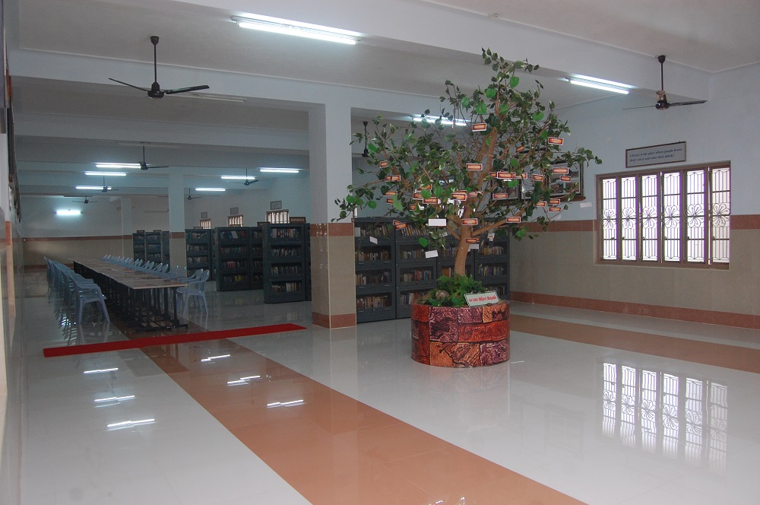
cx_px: 380
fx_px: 569
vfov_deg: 47.8
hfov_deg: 67.4
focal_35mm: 27
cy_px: 252
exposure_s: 1/50
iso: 800
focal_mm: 18
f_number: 5.6
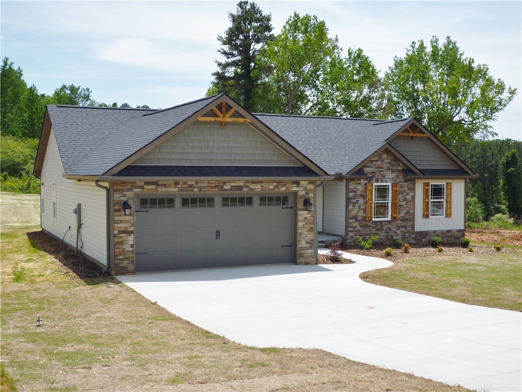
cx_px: 261
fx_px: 709
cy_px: 196
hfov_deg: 40.4
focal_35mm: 47
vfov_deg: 30.9
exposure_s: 1/640
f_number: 4.3
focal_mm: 8.3
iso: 80
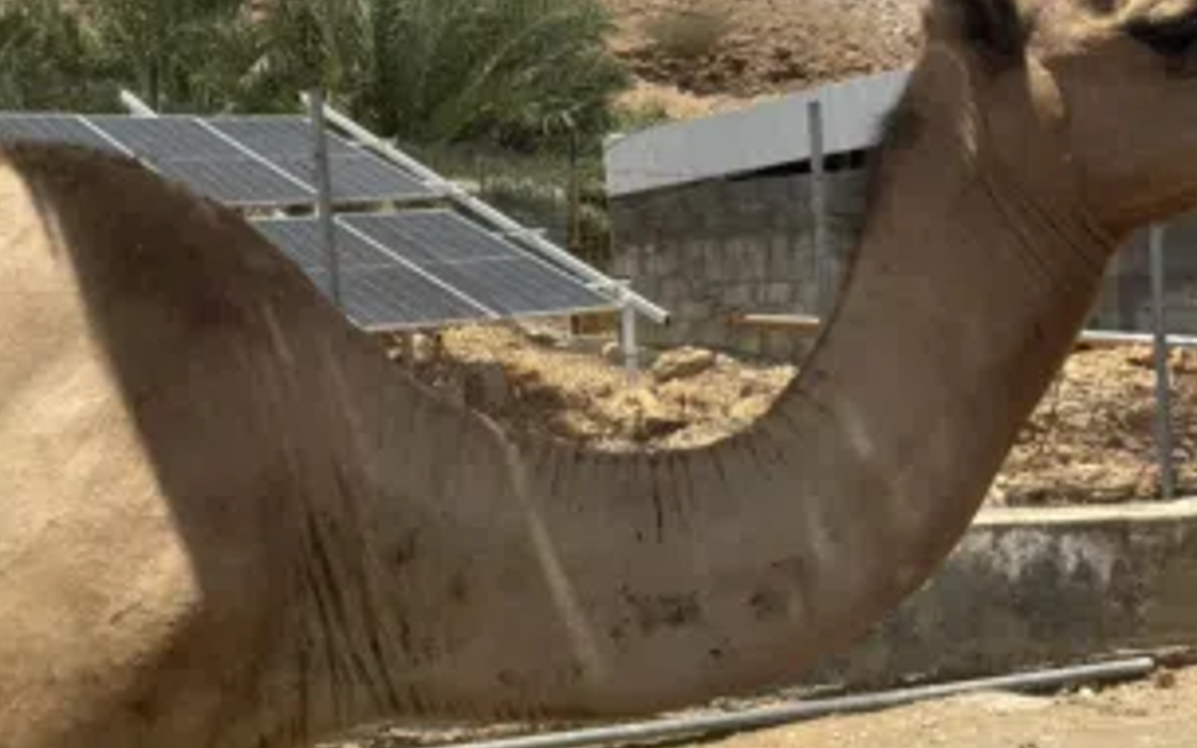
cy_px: 496
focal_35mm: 58
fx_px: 1892
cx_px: 284
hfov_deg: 34.3
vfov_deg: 22.3
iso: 50
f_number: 1.6
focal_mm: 5.96
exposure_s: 1/3413
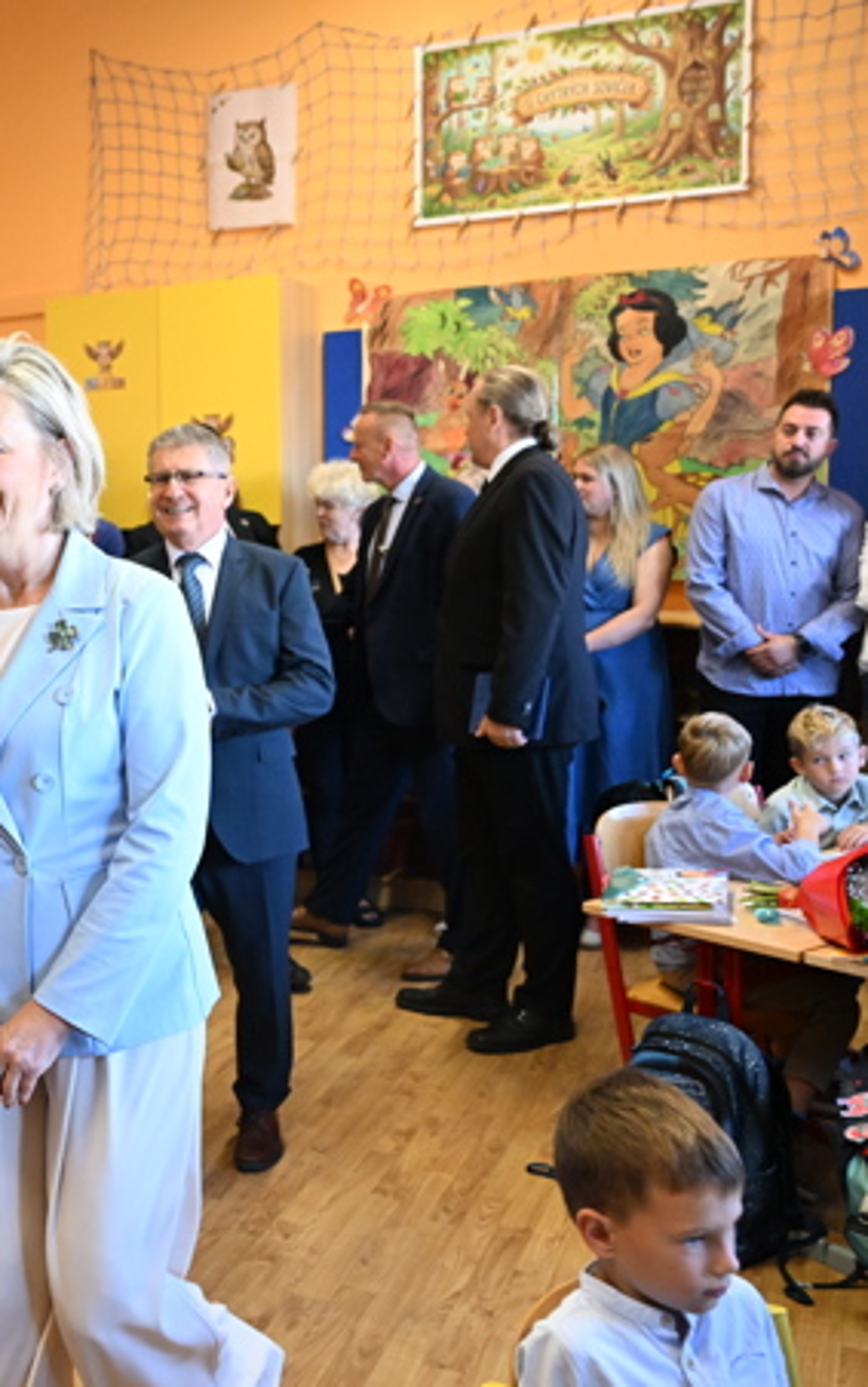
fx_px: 1588
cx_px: 64
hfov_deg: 29.2
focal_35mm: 42
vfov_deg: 47.2
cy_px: 703
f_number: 4
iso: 5000
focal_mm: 27
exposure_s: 1/250
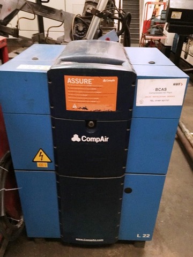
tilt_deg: -29.3
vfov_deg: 61.7
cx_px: 96
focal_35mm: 29
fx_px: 216
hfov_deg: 48.2
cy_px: 128
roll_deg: -2.0
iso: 400
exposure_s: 1/17
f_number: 2.2
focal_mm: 4.15
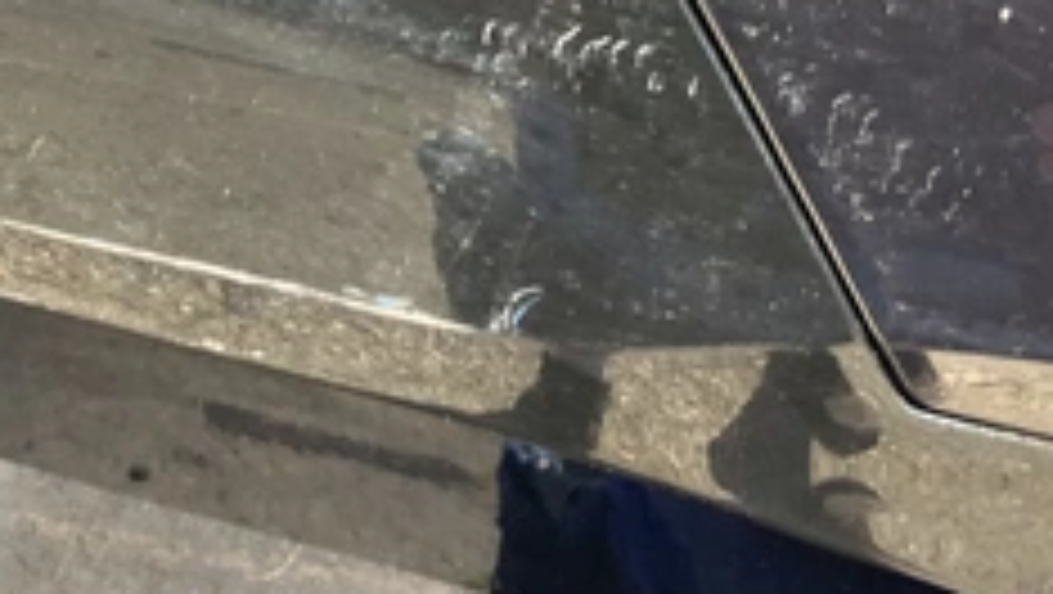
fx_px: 1509
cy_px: 0
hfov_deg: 38.0
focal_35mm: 54
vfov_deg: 21.5
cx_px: 333
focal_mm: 3
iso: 32
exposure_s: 1/172
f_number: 1.8
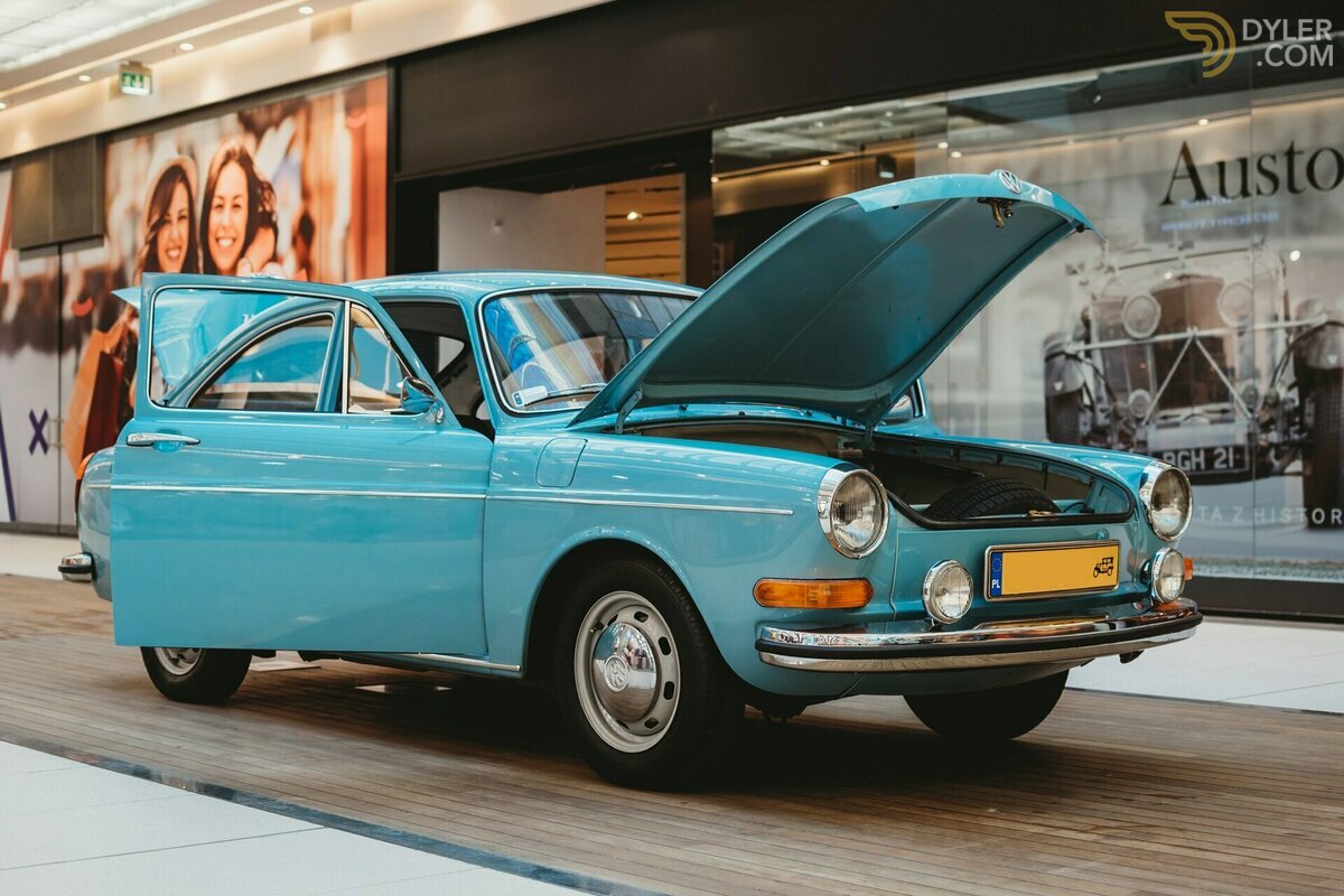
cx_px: 672
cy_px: 448
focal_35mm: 52
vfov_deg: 25.8
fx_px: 1960
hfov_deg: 37.9
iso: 160
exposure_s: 1/100
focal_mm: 35
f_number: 2.8
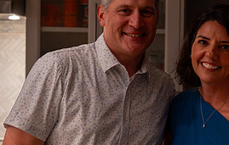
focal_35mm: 108
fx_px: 677
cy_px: 78
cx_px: 214
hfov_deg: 18.8
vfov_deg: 12.3
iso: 2500
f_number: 4.5
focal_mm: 45
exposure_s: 1/160
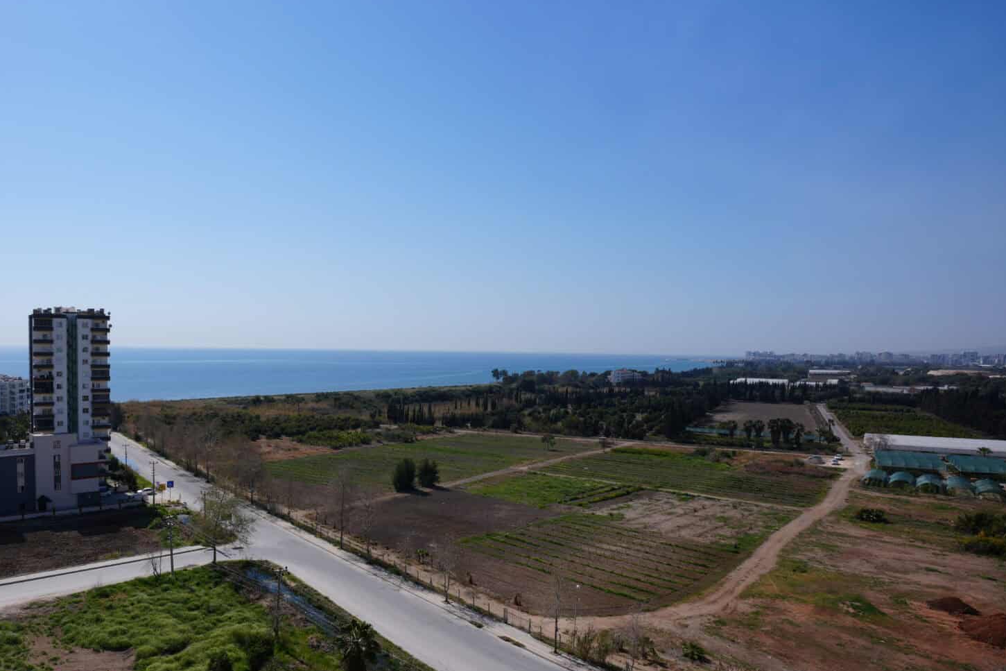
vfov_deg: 52.8
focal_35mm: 24
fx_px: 671
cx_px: 316
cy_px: 400
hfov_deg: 71.1
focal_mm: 17
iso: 100
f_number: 10
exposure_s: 1/320
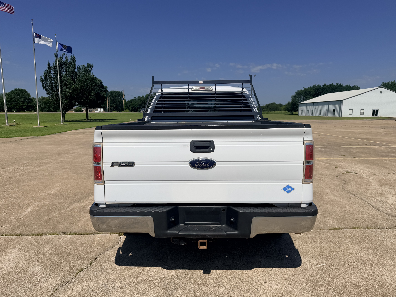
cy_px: 148
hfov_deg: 71.6
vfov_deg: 56.8
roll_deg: +0.3
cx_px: 198
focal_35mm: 24
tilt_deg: -6.5
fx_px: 275
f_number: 1.78
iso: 80
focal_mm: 6.76
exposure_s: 1/14286
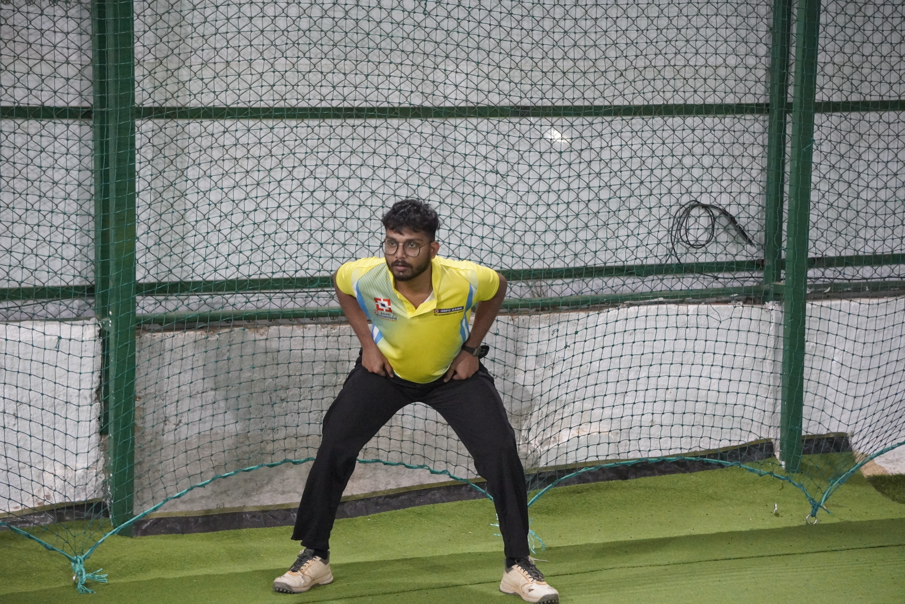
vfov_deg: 9.7
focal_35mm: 141
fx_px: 3546
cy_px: 302
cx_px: 452
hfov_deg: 14.5
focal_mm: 94
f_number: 5.6
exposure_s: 1/125
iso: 6400
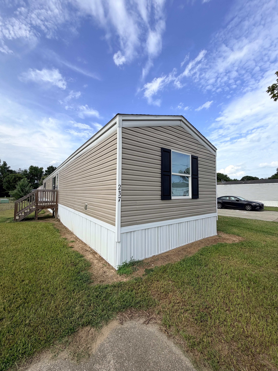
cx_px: 139
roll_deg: -0.9
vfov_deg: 102.1
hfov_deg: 85.7
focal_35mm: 14
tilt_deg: +4.6
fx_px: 150
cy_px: 186
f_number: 2.2
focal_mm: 2.22
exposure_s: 1/770
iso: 32
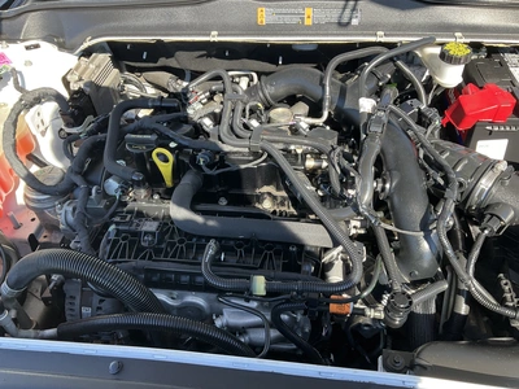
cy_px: 194
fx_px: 435
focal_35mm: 29
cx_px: 260
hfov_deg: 61.7
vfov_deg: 48.2
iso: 25
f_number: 1.8
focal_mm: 3
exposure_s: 1/200
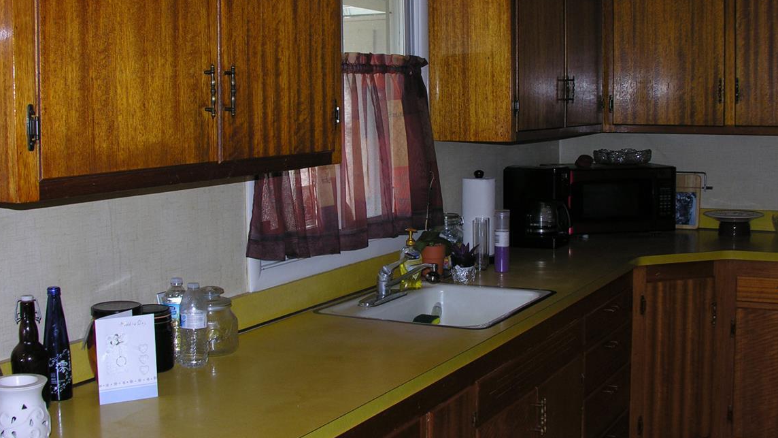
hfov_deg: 41.3
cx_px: 392
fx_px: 1031
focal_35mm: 50
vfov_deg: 23.9
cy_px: 200
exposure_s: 1/60.1
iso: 50
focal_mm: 8.9
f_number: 2.8
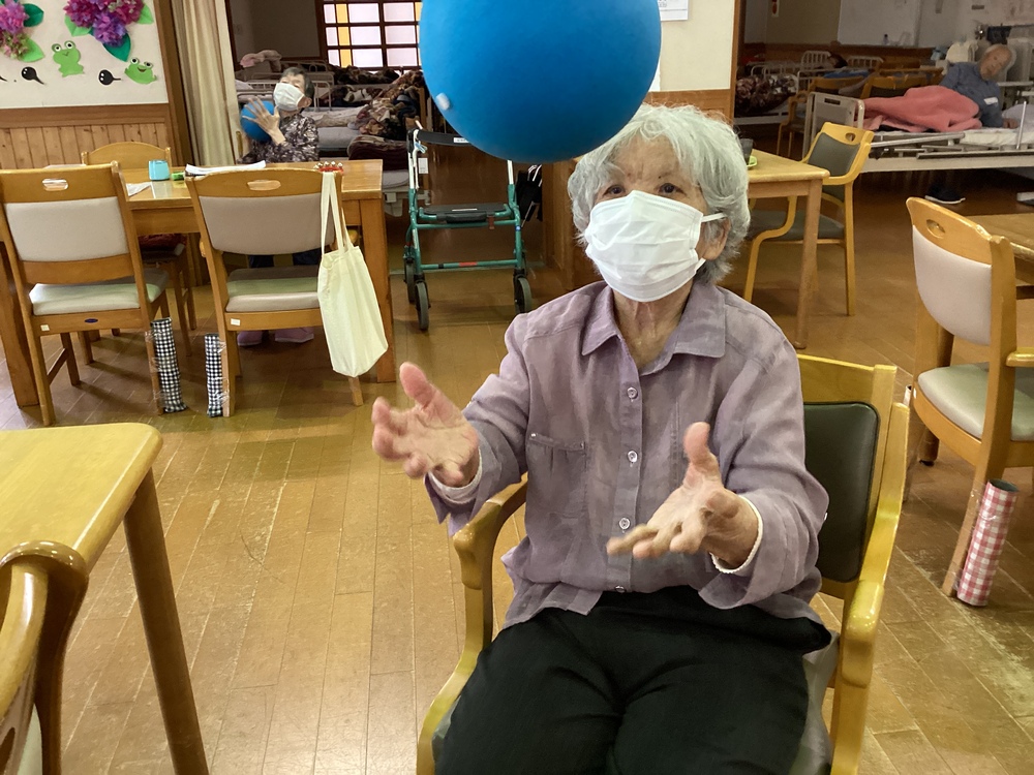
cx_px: 517
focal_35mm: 31
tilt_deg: -18.7
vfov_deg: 45.4
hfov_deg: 58.4
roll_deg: +1.9
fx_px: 926
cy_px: 388
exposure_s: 1/60
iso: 250
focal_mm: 3.3
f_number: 2.4
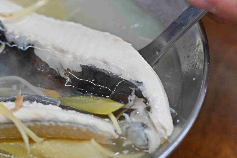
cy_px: 68
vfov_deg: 8.5
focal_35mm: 161
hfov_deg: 12.6
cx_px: 2
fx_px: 1060
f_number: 2.5
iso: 720
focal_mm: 50
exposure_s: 1/200
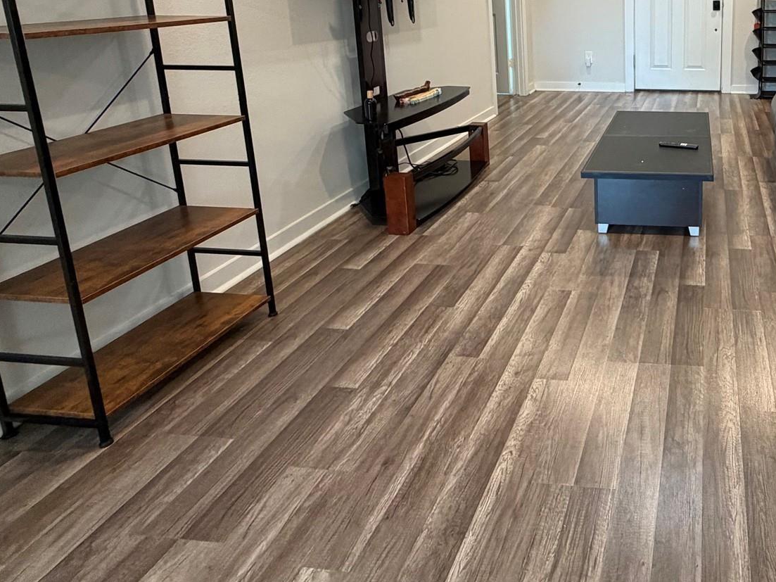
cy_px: 89
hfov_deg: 59.9
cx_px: 659
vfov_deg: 48.9
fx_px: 583
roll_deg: +0.6
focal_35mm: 26
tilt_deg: -10.6
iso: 320
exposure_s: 1/60
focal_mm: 2.22
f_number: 2.2
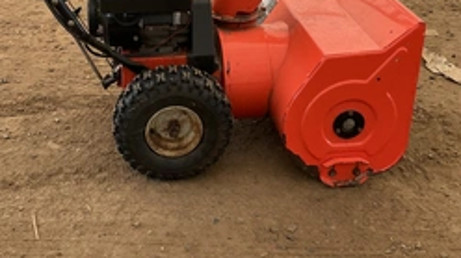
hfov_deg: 40.5
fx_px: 623
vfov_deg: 22.5
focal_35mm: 51
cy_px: -2
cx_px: 190
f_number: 1.8
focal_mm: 3
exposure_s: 1/122
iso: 25
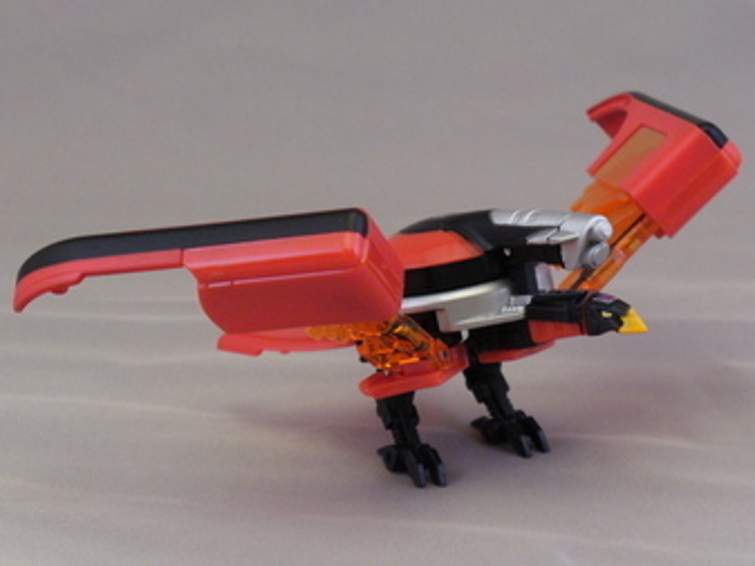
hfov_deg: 12.6
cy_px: 298
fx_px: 3426
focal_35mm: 157
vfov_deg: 9.5
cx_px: 367
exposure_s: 1/10
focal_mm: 24.3
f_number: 3.9
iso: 200
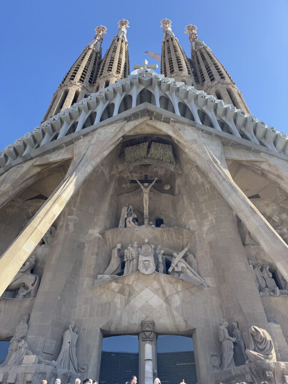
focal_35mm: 24
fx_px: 266
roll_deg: -1.0
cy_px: 192
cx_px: 144
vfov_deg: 71.6
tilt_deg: +43.9
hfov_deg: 56.8
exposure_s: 1/1869
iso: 80
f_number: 1.78
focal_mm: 6.76
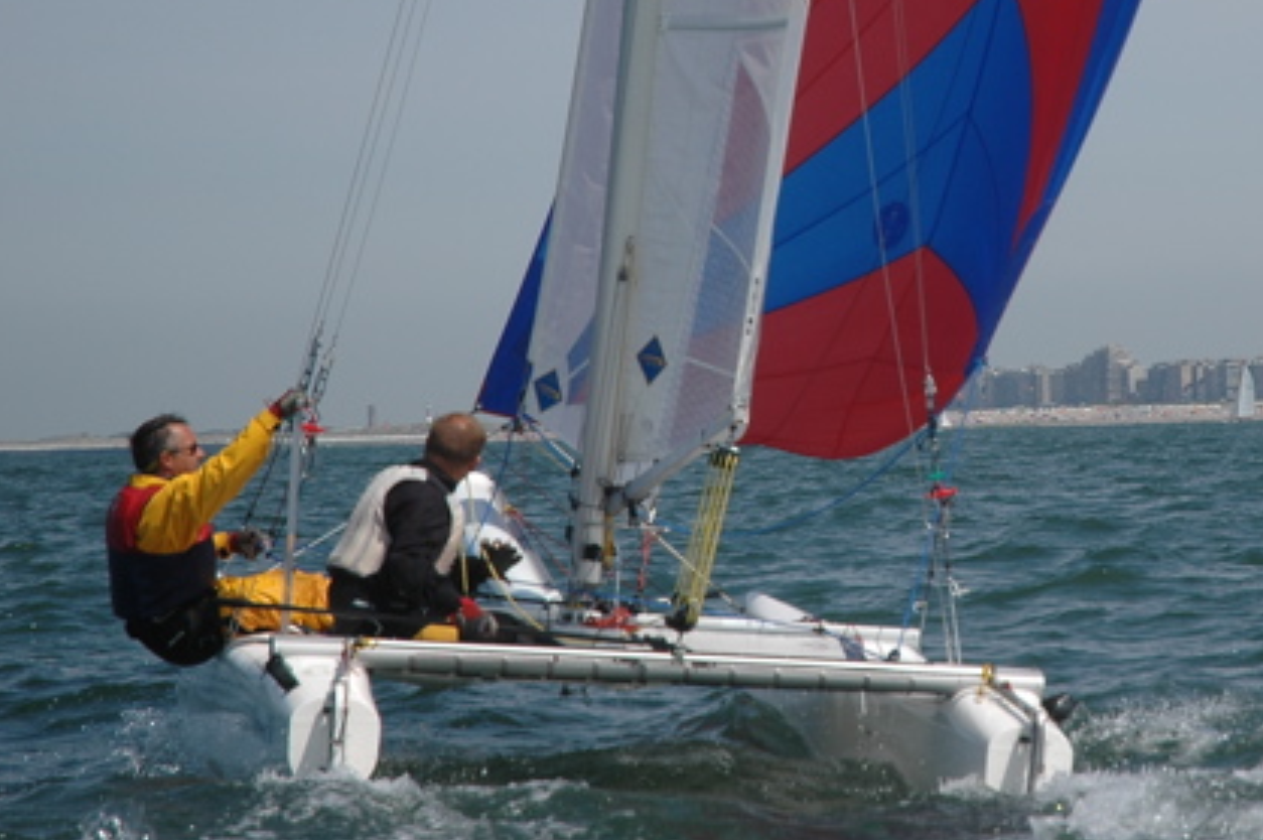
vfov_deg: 7.6
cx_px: 1026
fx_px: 6345
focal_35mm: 181
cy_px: 221
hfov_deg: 11.3
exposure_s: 1/1600
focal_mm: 70
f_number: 4.5
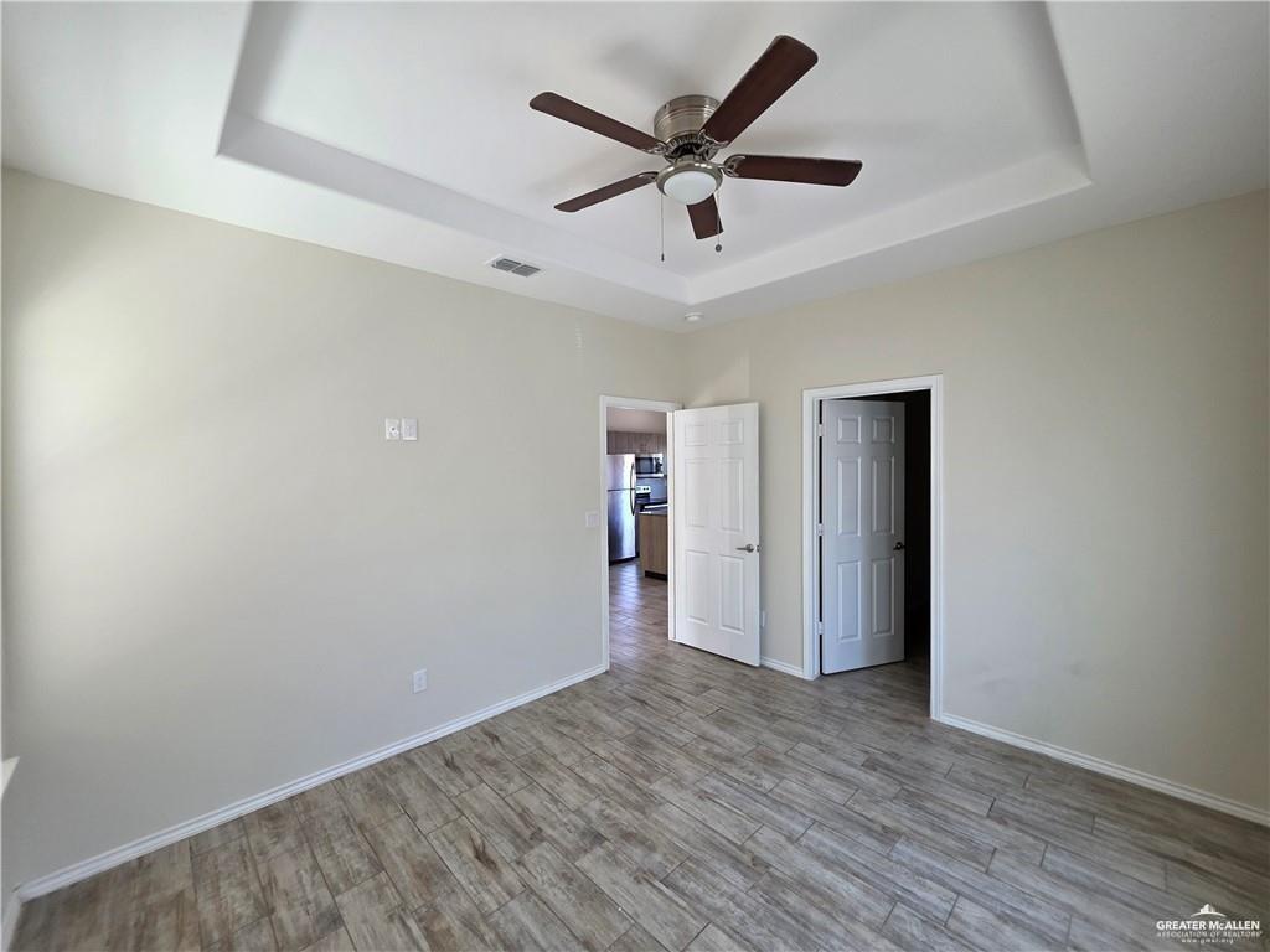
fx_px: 477
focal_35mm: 13
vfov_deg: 89.9
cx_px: 635
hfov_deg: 106.2
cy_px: 476
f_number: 1.9
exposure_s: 1/60
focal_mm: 2.2
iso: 250
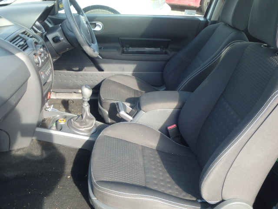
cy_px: 104
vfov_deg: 39.7
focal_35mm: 36
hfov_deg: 51.4
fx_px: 289
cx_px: 139
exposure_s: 1/80
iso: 160
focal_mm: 6.4
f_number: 4.5
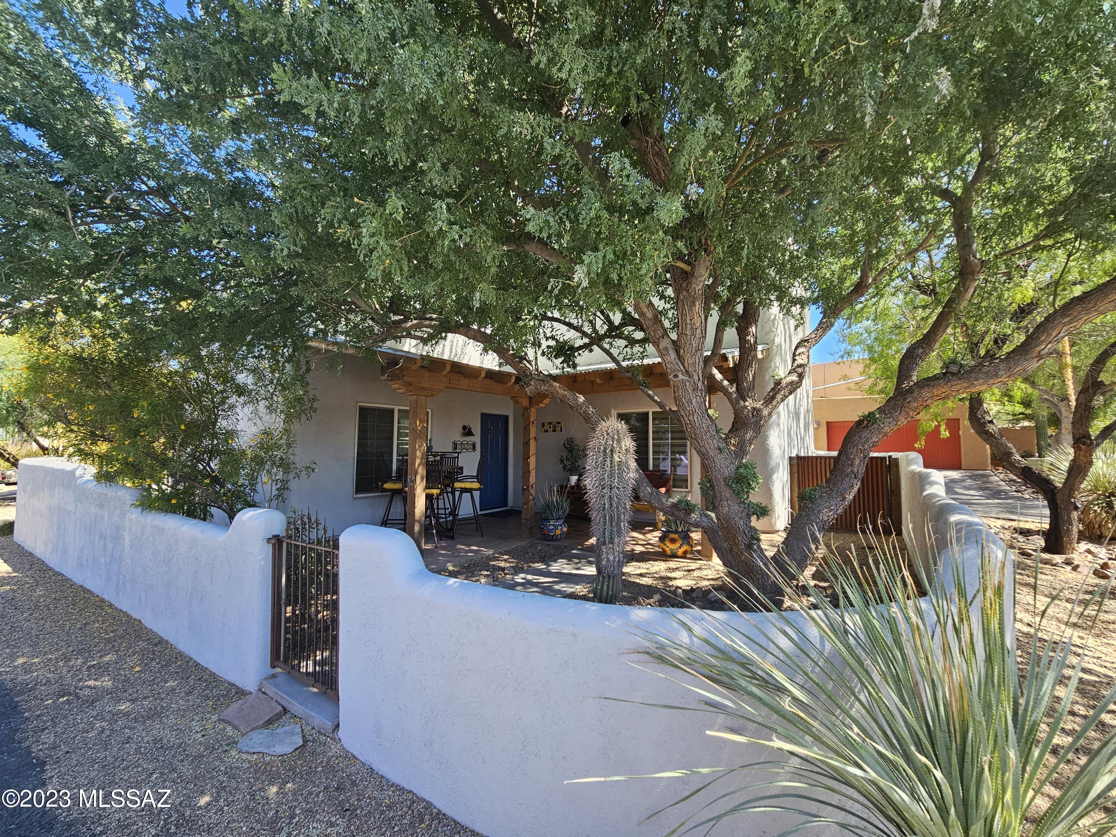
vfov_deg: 89.9
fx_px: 419
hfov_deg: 106.2
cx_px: 558
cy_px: 418
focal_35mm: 13
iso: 50
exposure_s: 1/270
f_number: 2.2
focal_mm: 2.2
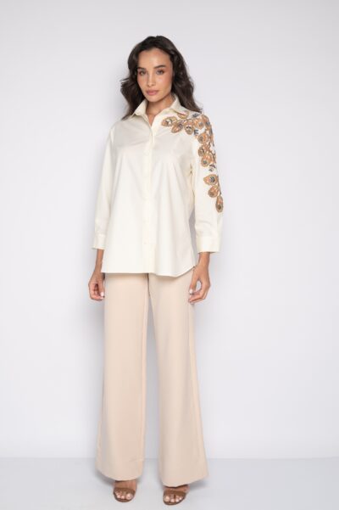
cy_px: 255
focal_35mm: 45
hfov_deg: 29.8
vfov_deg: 43.6
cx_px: 170
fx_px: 636
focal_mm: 45
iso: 400
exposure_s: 1/125
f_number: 8
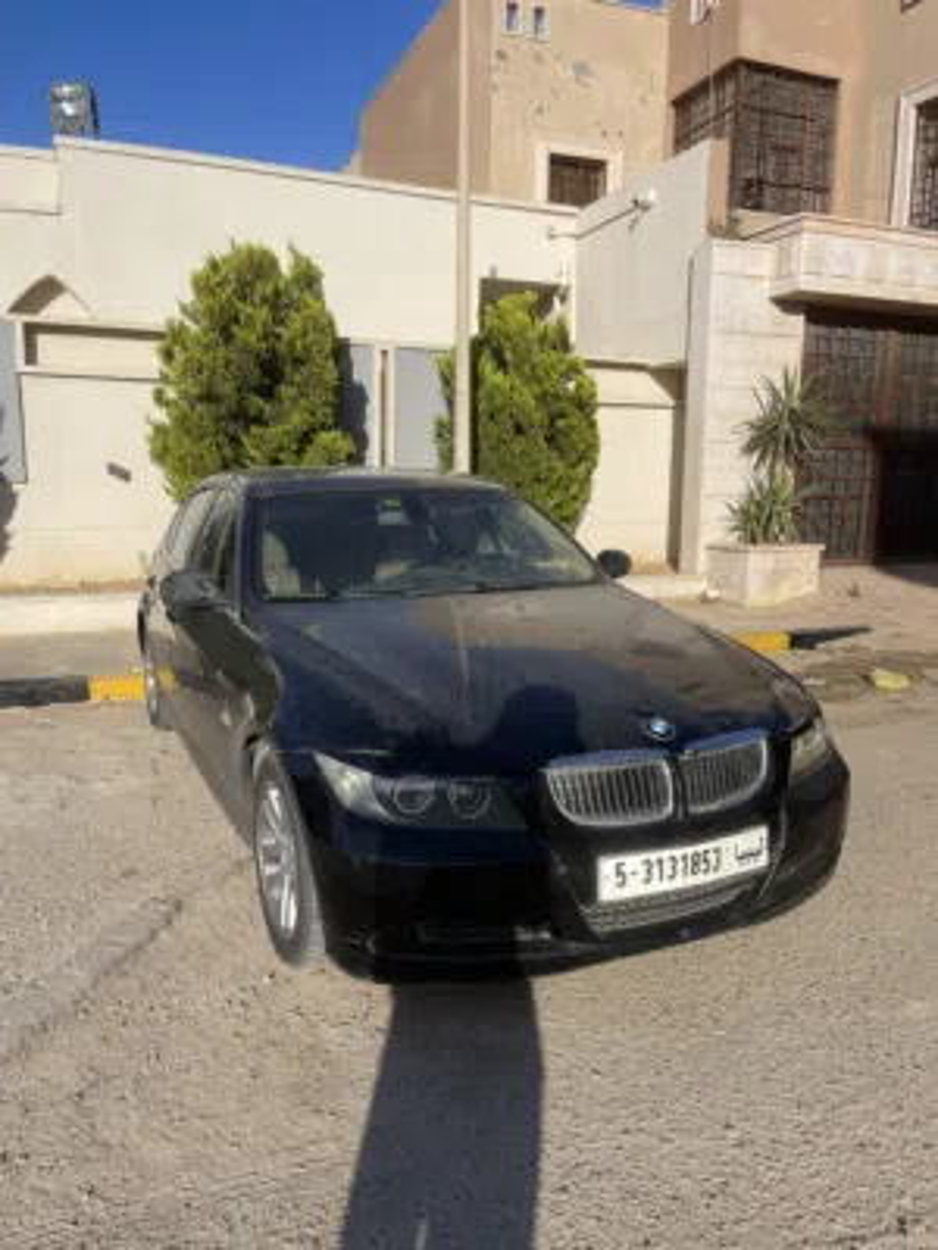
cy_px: 625
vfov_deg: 69.4
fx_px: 903
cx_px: 469
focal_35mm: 25
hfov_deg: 54.9
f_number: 1.6
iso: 32
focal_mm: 5.1
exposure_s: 1/4348
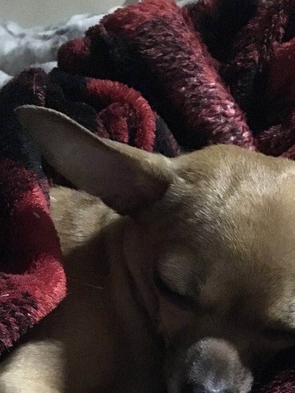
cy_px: 381
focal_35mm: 60
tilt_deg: -56.4
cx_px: 151
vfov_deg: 30.2
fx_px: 682
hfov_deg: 24.4
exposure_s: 1/15
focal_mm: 4.15
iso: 2000
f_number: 2.2
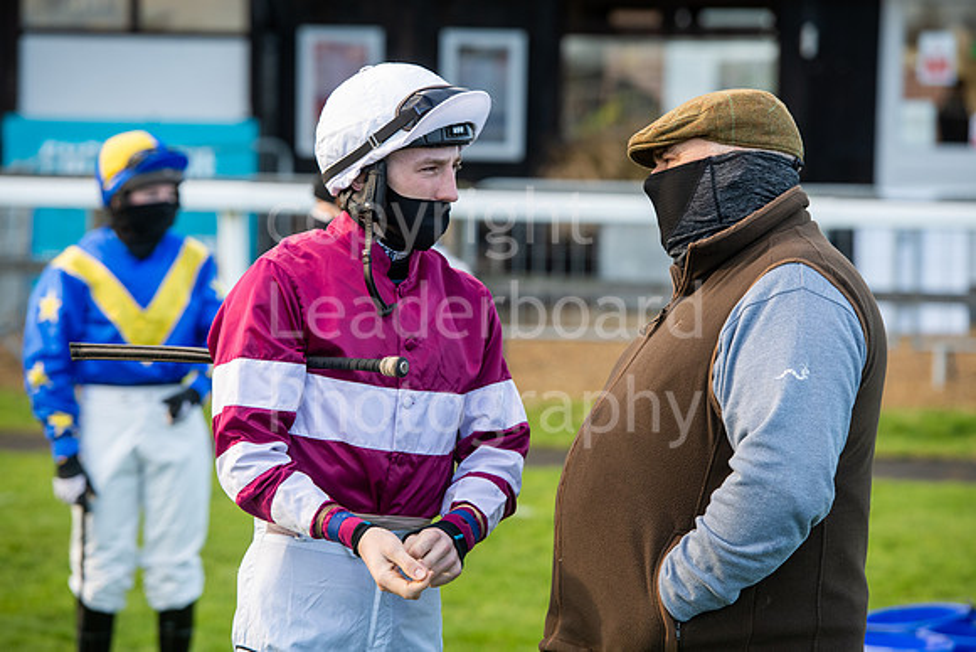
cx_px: 488
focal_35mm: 155
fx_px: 4203
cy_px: 326
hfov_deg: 13.2
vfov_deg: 8.9
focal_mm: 155
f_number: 5
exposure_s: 1/500
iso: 640
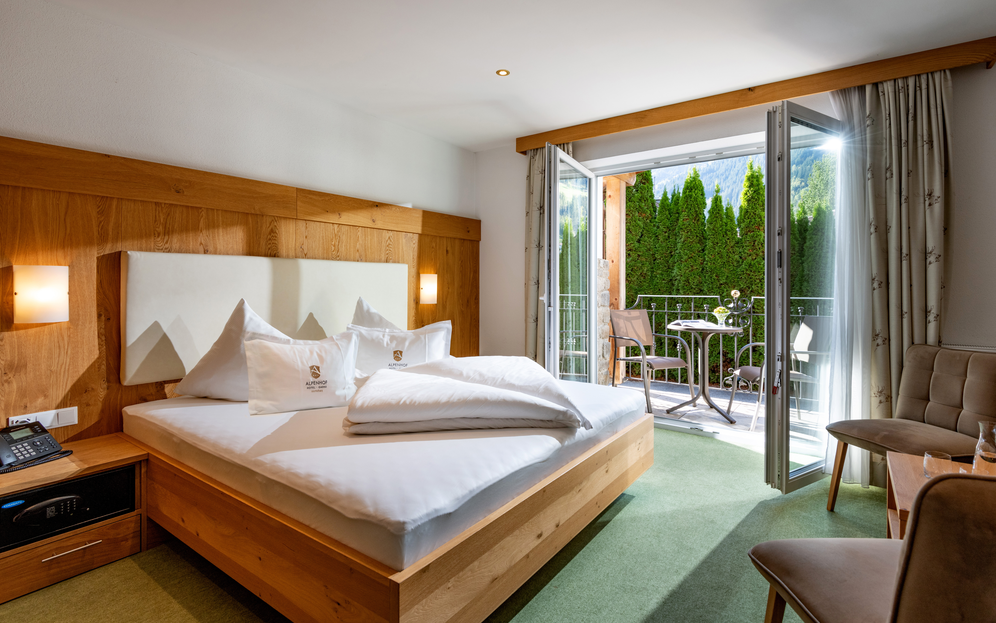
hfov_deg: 94.3
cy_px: 288
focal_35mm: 17
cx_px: 510
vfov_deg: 67.9
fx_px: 461
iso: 250
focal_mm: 16
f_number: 8
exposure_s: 1/30
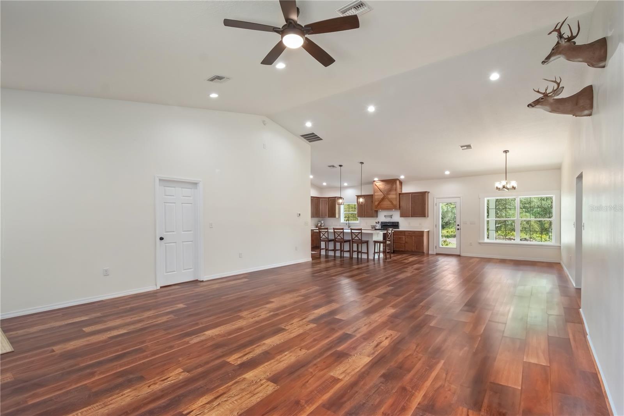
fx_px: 260
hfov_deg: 100.4
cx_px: 312
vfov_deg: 77.3
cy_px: 208
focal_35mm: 15
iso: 250
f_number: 9
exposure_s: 1/6
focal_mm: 10
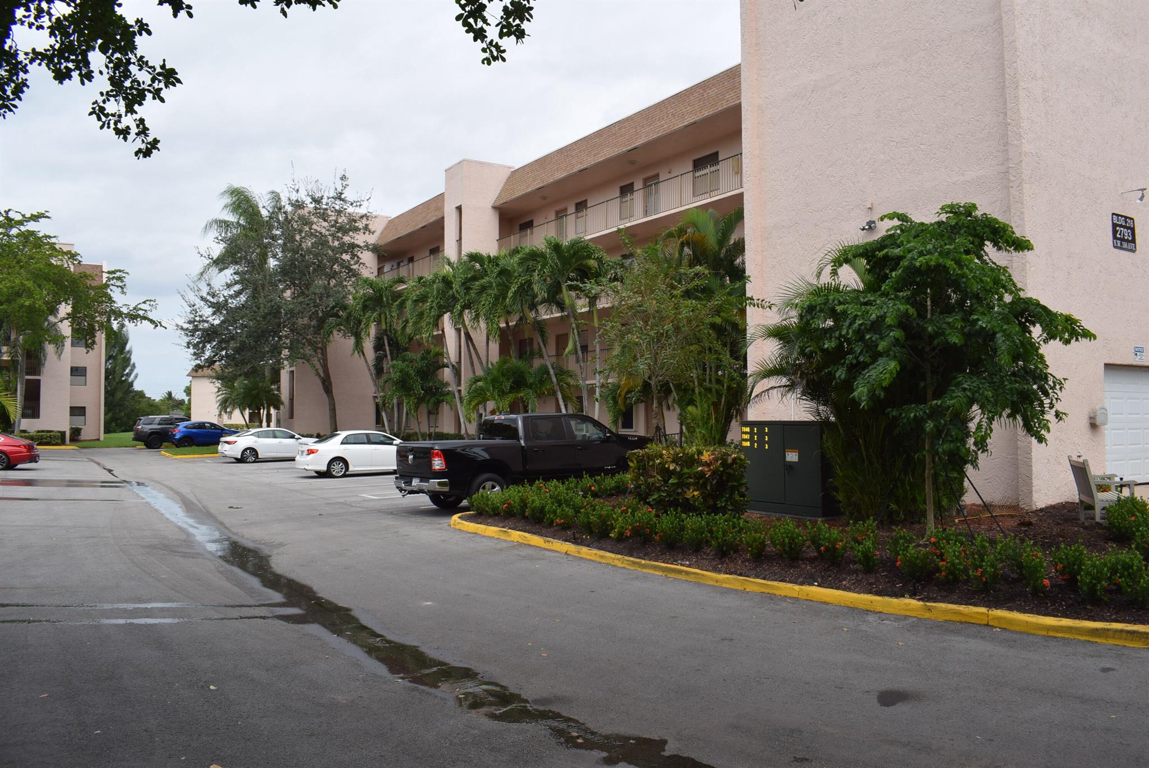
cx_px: 574
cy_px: 384
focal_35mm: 27
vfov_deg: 48.0
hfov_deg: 67.3
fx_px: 862
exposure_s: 1/200
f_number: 9
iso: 100
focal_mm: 18
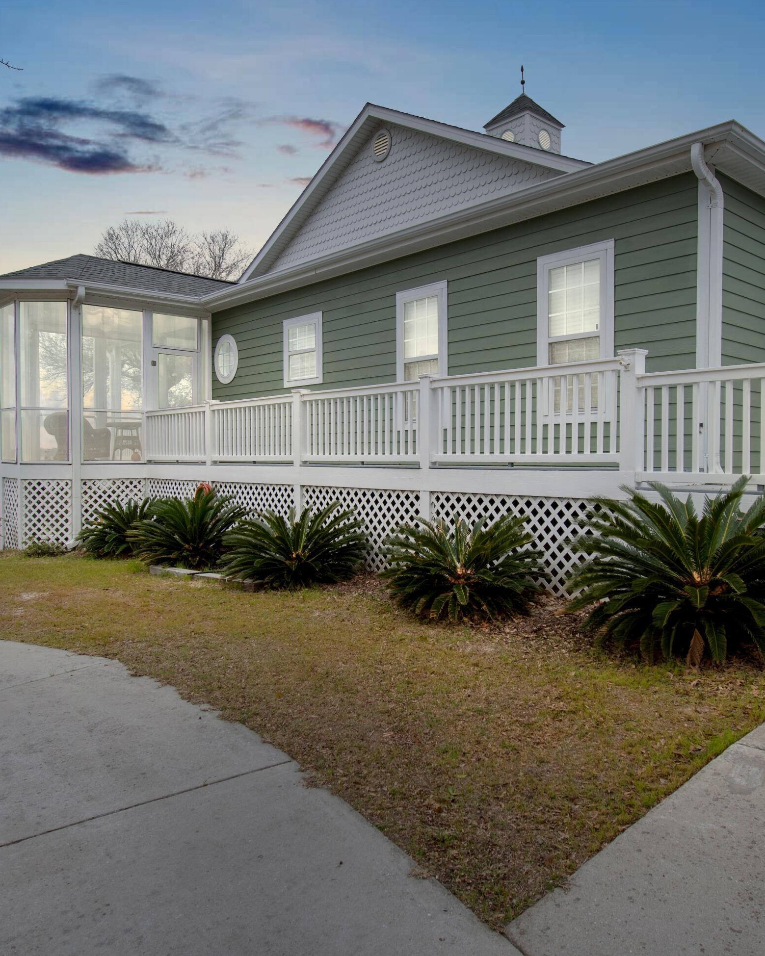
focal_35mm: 26
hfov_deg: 54.6
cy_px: 485
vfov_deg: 66.0
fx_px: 736
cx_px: 450
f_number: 7.1
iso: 100
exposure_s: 1/200
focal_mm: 12
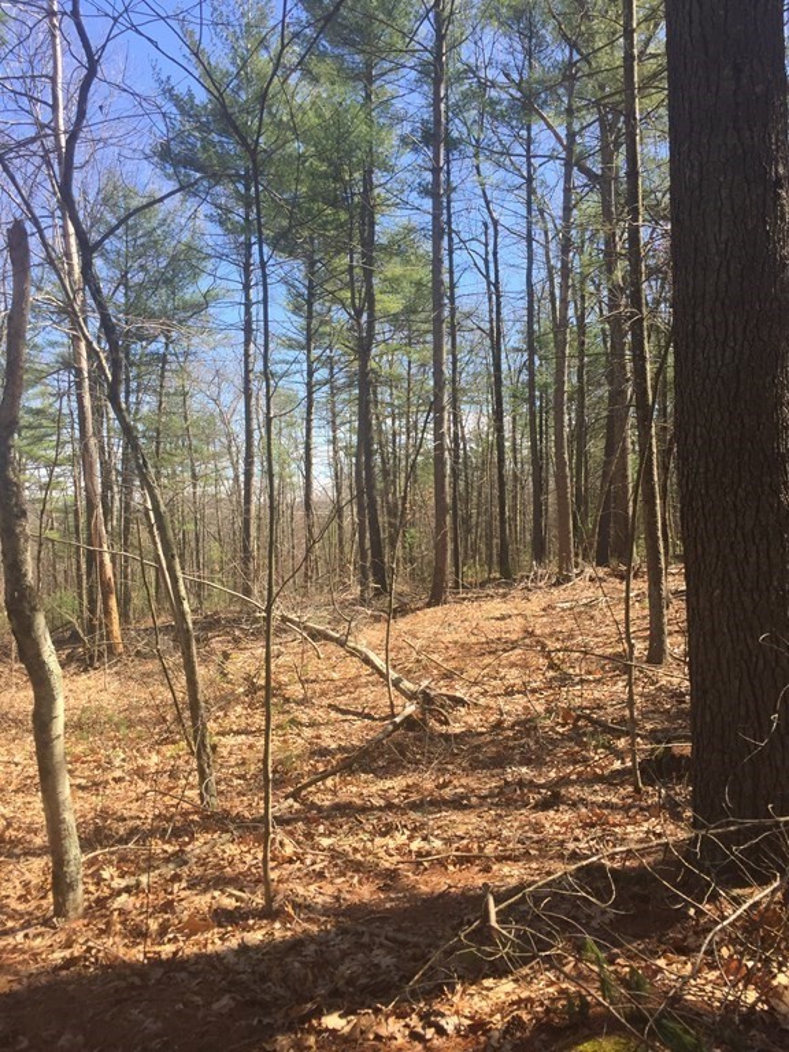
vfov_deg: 61.7
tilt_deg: +1.3
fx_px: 881
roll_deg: -0.8
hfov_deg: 48.2
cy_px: 526
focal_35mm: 29
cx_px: 394
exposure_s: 1/599
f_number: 2.2
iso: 32
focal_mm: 4.15
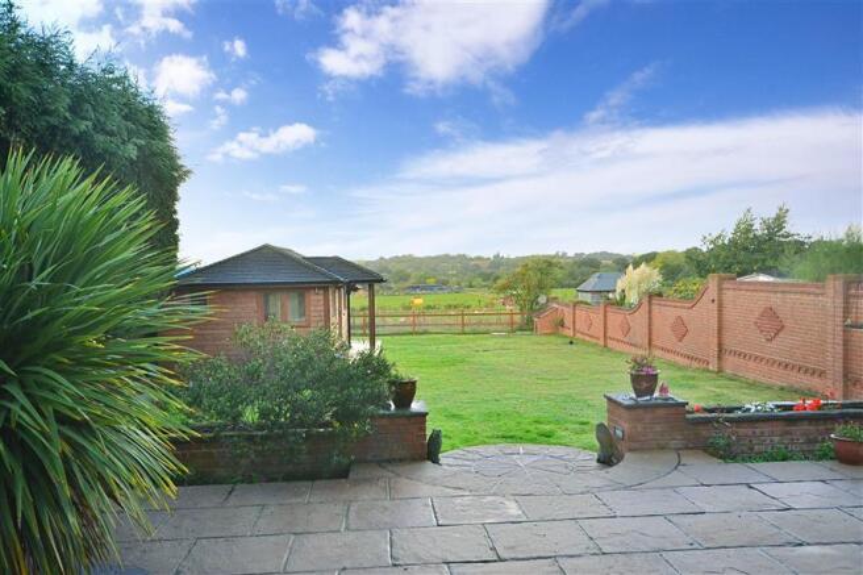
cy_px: 288
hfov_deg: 61.9
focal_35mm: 30
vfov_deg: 43.6
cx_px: 432
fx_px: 719
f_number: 7.1
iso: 200
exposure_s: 1/60
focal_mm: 20
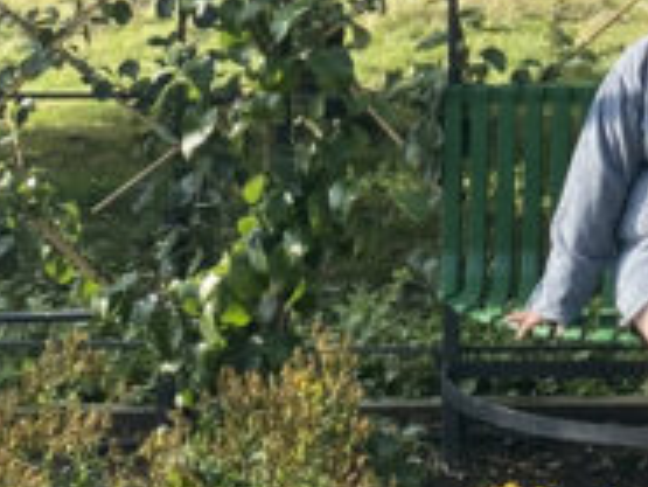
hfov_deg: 13.4
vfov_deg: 9.8
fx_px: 2697
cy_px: -361
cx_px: 760
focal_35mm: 144
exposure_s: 1/782
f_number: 1.8
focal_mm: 4.25
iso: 32
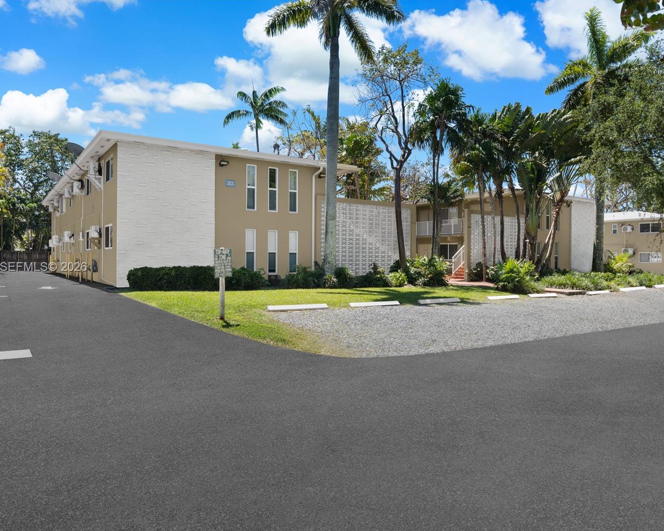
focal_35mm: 24
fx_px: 472
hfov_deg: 70.3
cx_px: 334
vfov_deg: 58.8
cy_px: 268
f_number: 8
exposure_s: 1/1000
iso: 400
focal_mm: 21
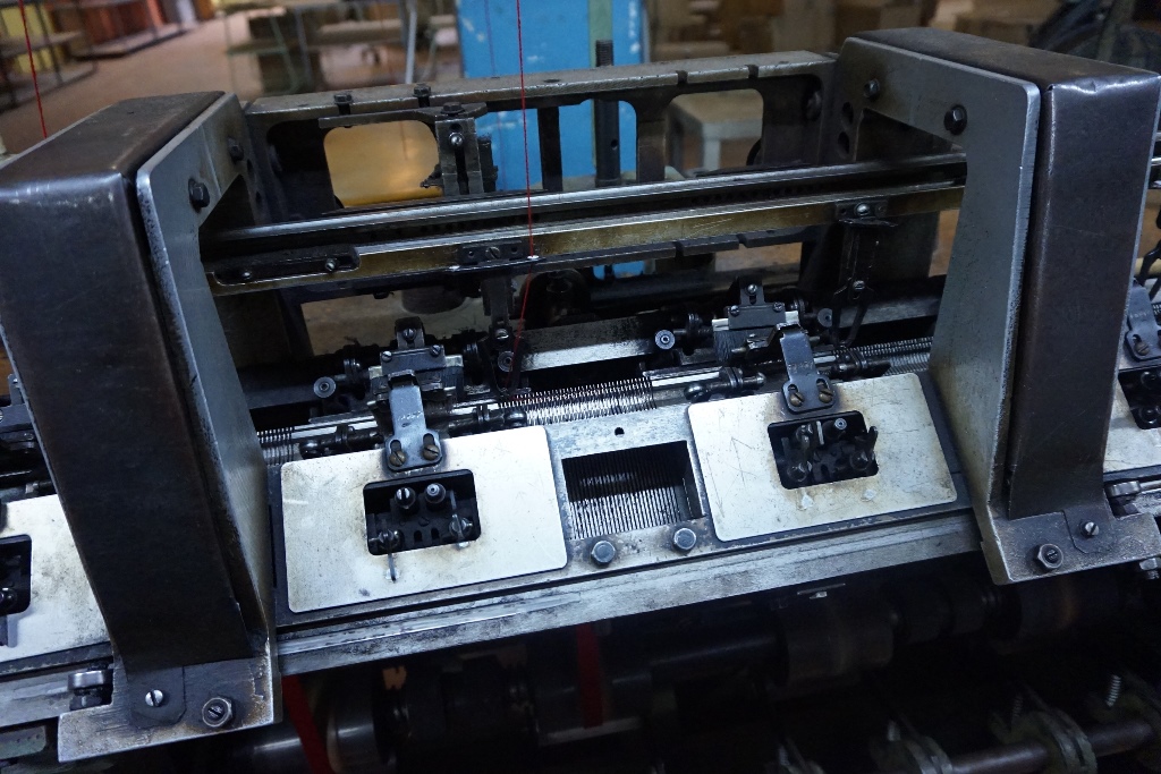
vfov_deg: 53.1
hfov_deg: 73.7
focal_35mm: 24
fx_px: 774
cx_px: 580
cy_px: 387
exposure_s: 1/60
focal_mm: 16
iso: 3200
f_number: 3.5
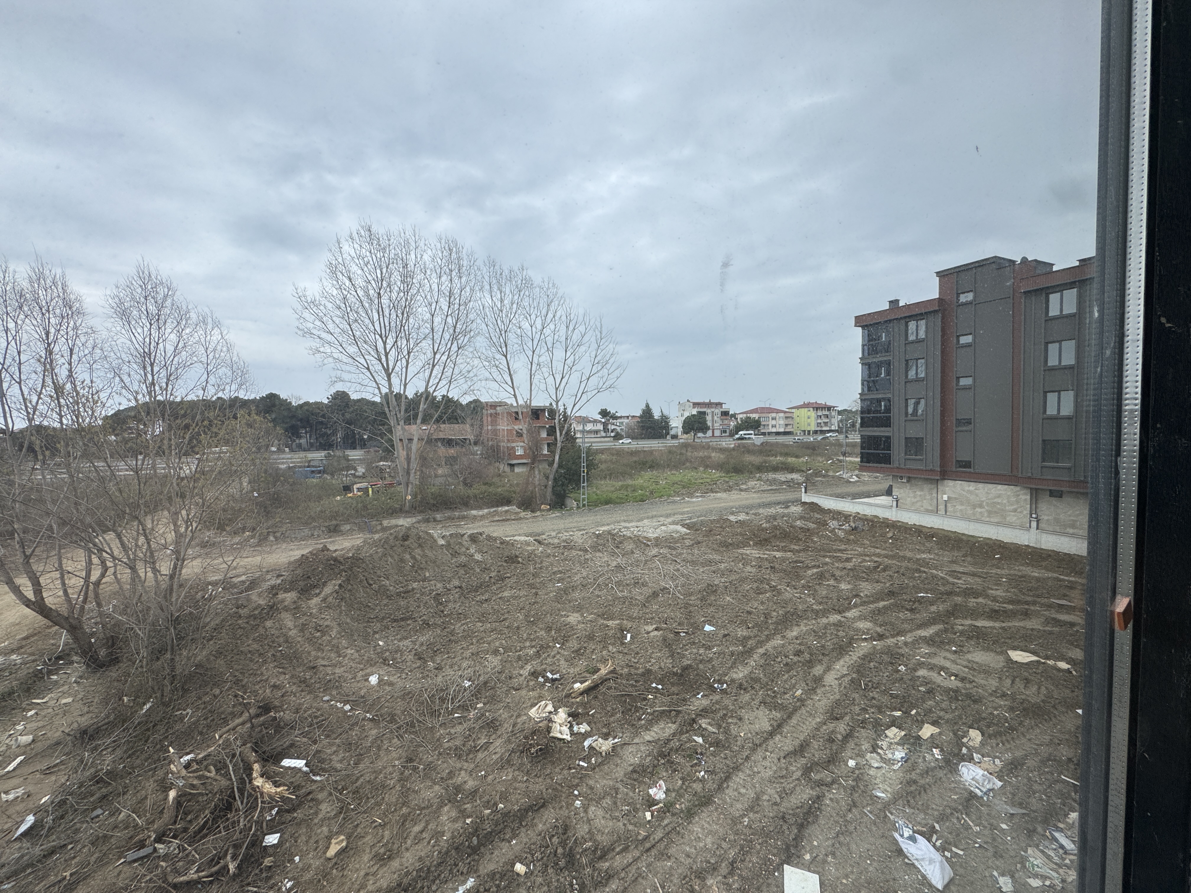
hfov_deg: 102.1
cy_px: 446
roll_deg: +2.1
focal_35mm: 14
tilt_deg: -2.0
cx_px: 596
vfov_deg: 85.7
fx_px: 482
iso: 40
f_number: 2.2
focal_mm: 2.22
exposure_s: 1/552
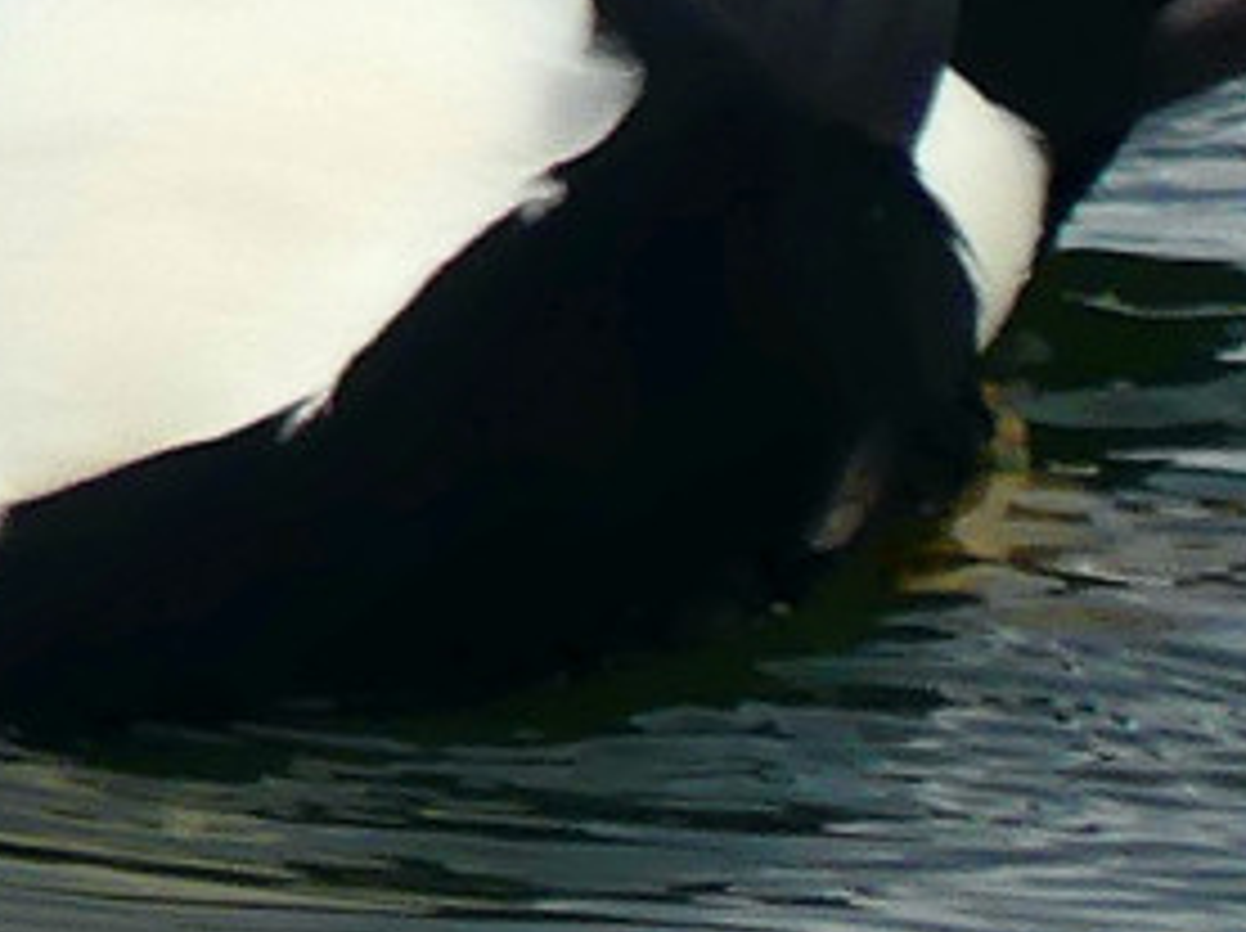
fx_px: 166368
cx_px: -79
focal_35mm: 4628
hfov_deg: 0.4
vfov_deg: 0.3
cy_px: 95
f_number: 3.5
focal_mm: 108
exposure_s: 1/250
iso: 100
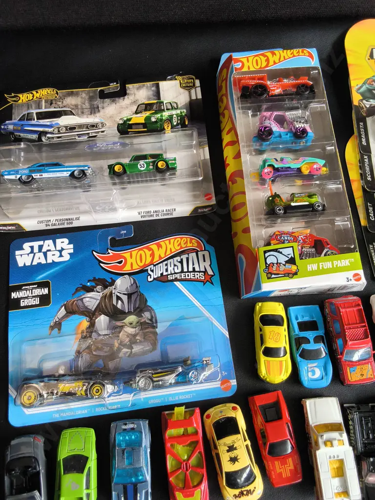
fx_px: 390
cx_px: 188
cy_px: 250
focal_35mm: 27
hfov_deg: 51.4
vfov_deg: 65.3
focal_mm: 2.87
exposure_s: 1/100
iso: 100
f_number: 2
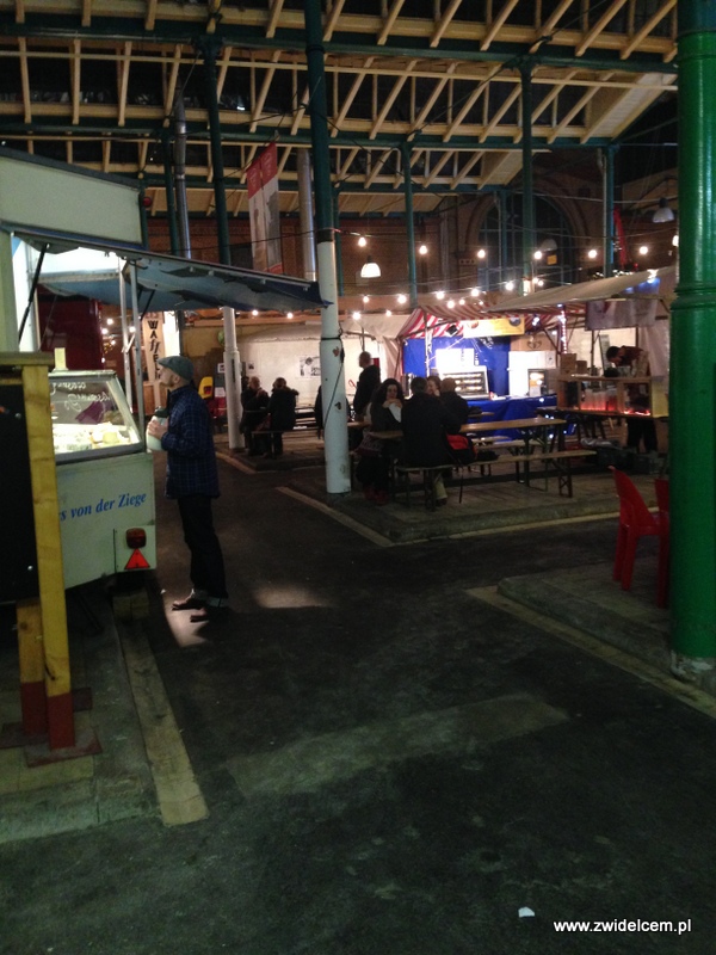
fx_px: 910
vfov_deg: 55.4
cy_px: 478
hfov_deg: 42.9
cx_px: 358
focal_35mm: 33
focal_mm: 4.12
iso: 320
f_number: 2.4
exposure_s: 1/20
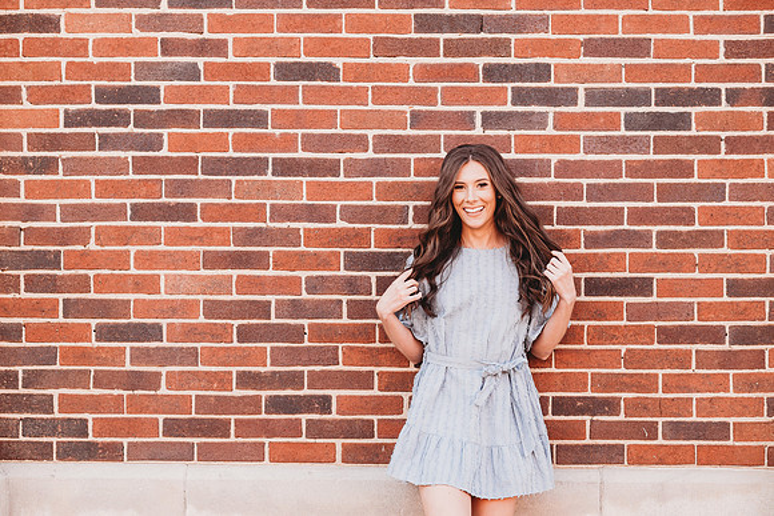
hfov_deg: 23.3
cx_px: 387
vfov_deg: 15.7
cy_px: 258
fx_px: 1875
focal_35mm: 87
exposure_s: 1/160
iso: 100
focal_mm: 85
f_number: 2.5
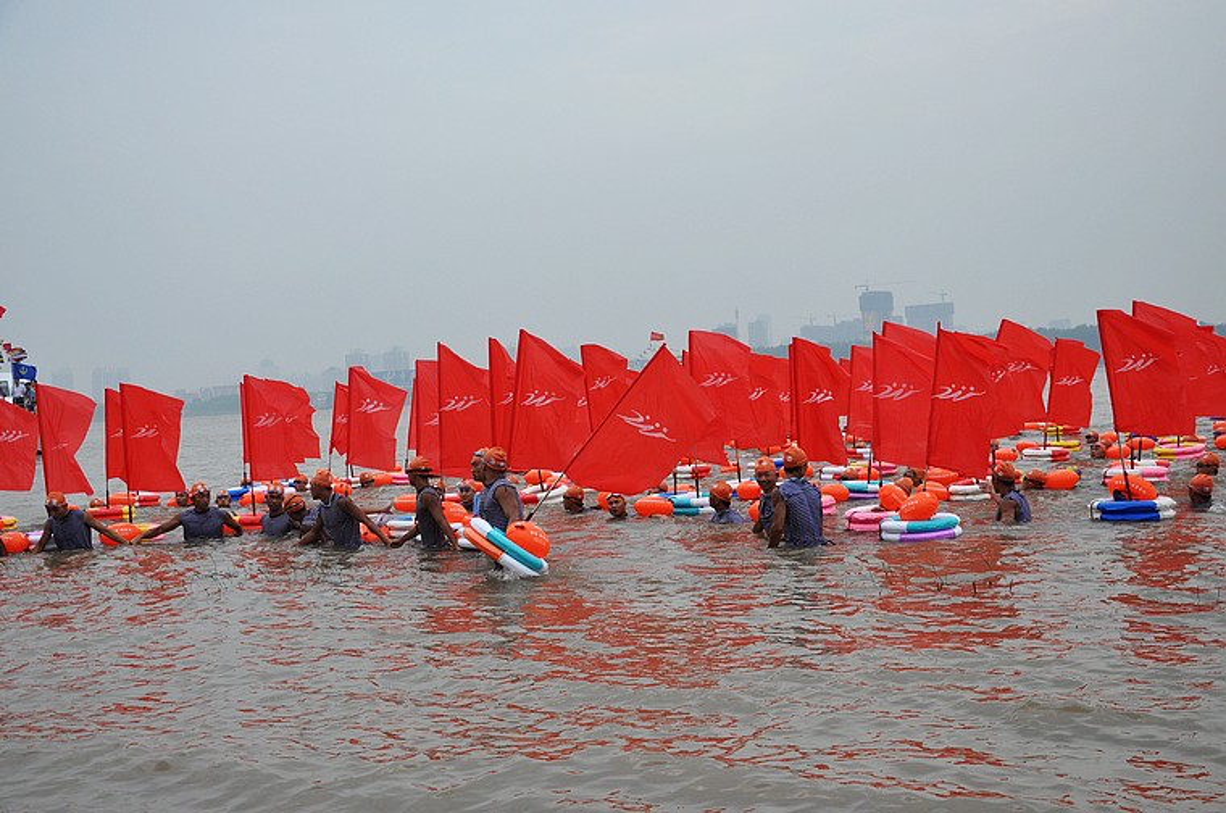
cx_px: 613
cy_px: 406
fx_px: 1734
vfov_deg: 26.4
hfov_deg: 38.9
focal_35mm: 51
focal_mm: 34
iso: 400
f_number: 5.6
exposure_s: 1/1600
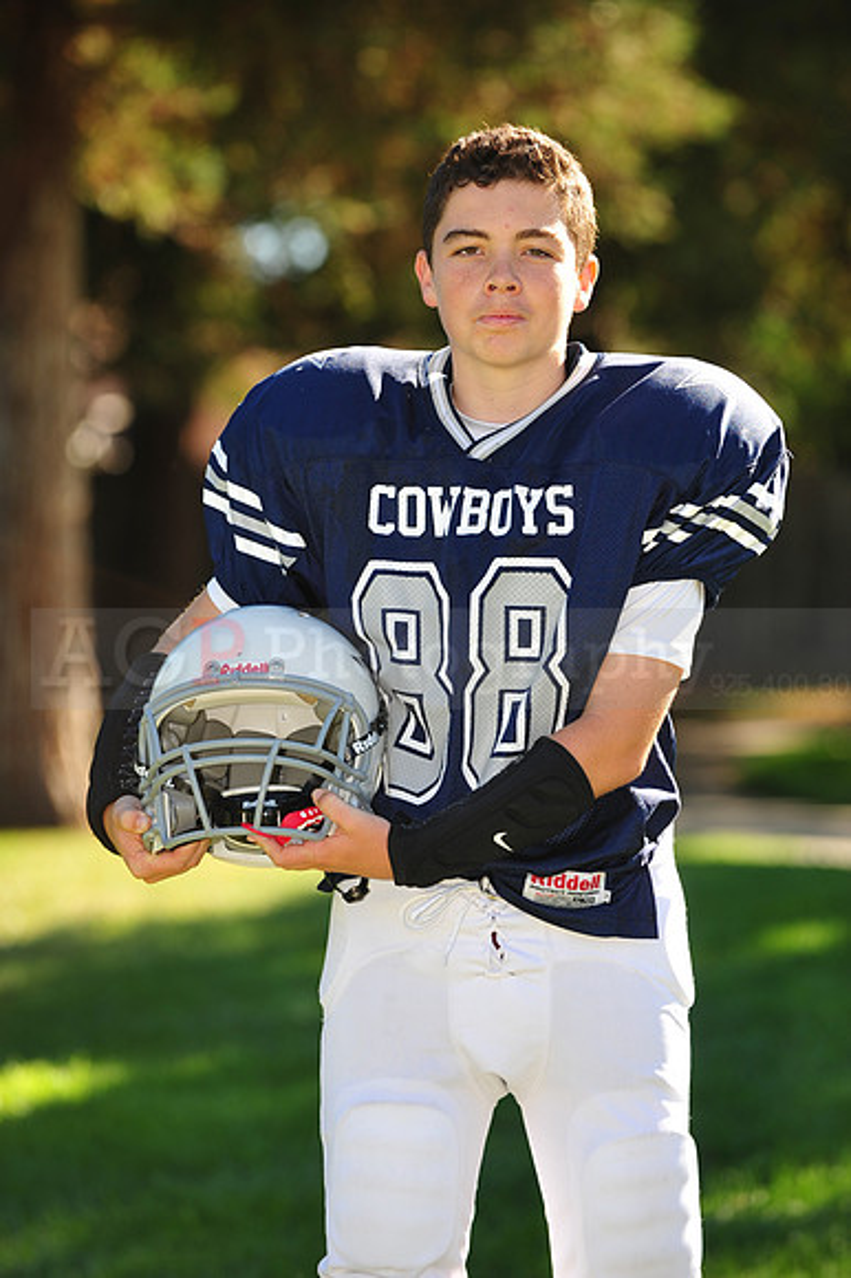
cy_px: 639
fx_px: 6390
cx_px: 426
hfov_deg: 7.6
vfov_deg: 11.4
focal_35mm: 180
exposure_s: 1/320
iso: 200
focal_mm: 180
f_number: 4.5
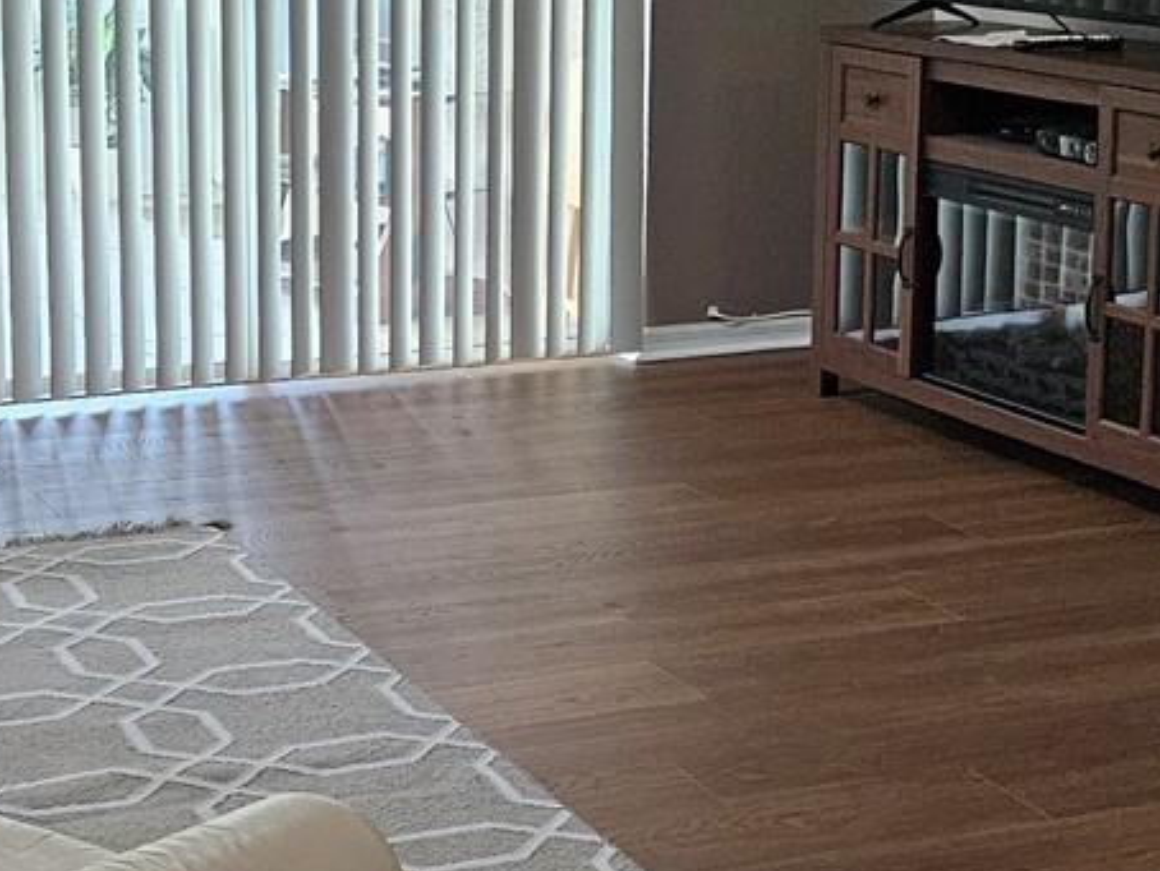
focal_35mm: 81
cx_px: 452
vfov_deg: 18.2
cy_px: 296
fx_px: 2716
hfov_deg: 24.1
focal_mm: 5.4
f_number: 1.8
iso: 800
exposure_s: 1/240
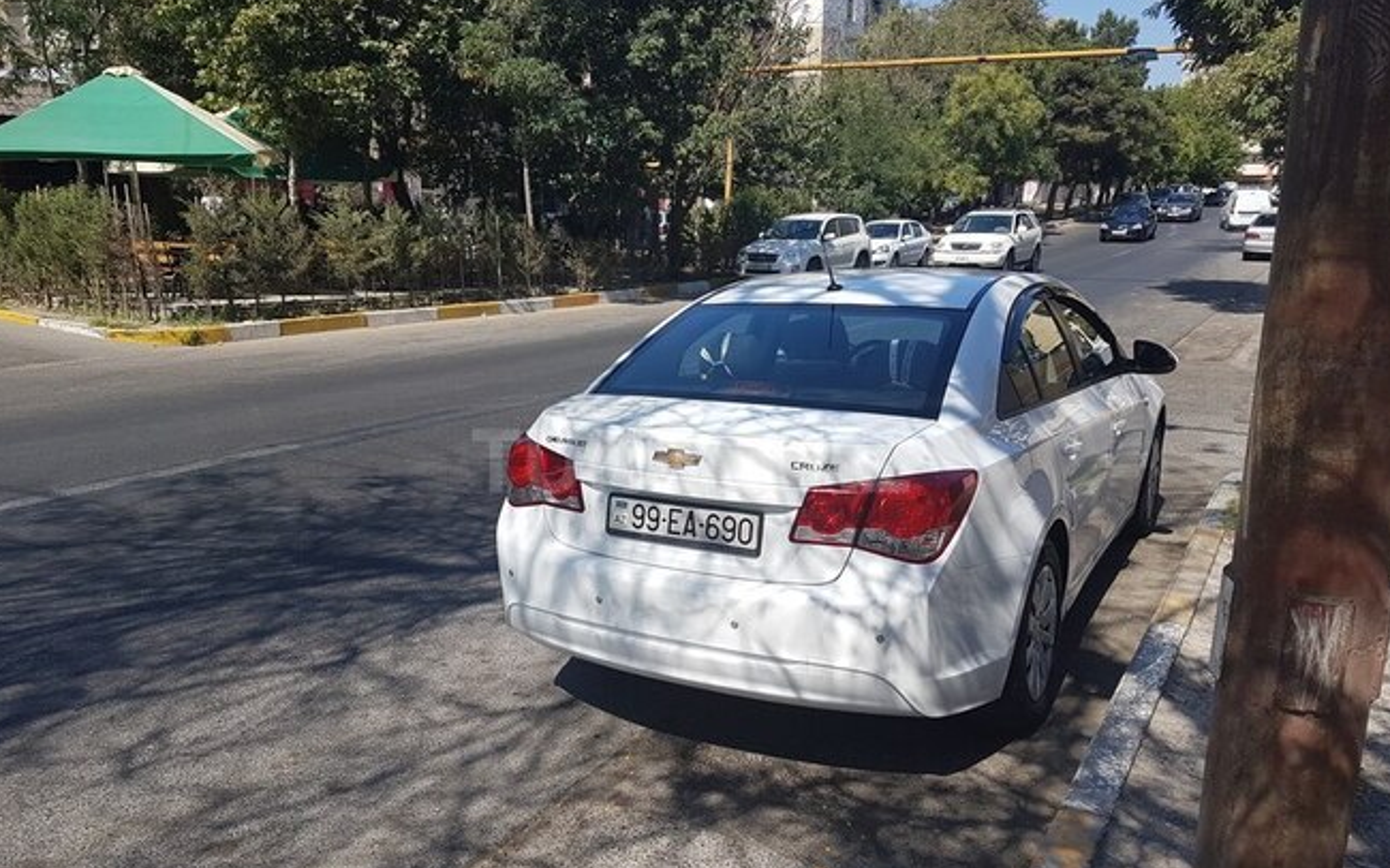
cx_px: 691
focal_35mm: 28
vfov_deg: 44.5
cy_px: 461
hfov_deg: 66.5
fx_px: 1061
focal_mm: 4.2
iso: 40
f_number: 1.7
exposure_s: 1/2040
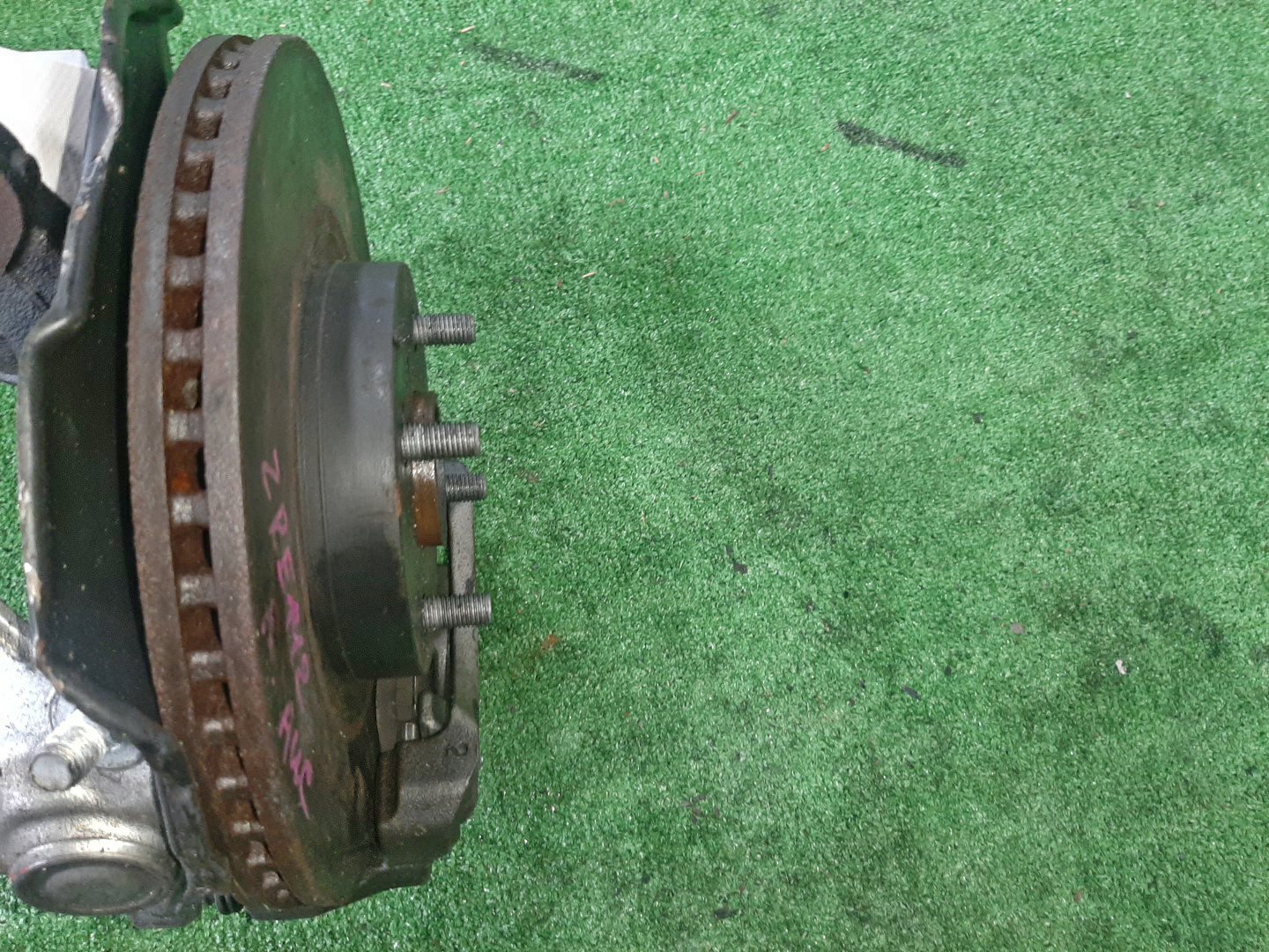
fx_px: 953
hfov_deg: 67.3
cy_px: 476
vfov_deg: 53.1
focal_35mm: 26
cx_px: 634
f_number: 1.7
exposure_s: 1/25
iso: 184
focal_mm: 3.93
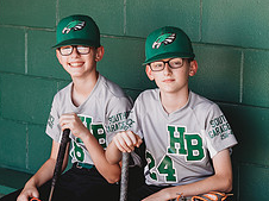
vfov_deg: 9.1
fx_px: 1265
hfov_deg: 12.1
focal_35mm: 163
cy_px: 150
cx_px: 136
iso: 200
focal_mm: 85
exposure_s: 1/250
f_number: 2.8
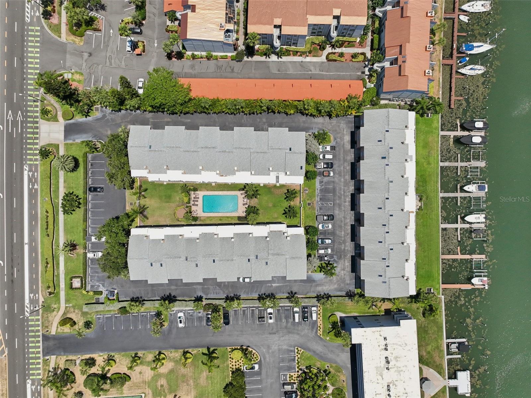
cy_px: 199
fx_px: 368
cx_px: 266
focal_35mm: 24
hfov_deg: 71.6
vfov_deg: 56.8
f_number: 2.8
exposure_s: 1/8000
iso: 400
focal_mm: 12.3
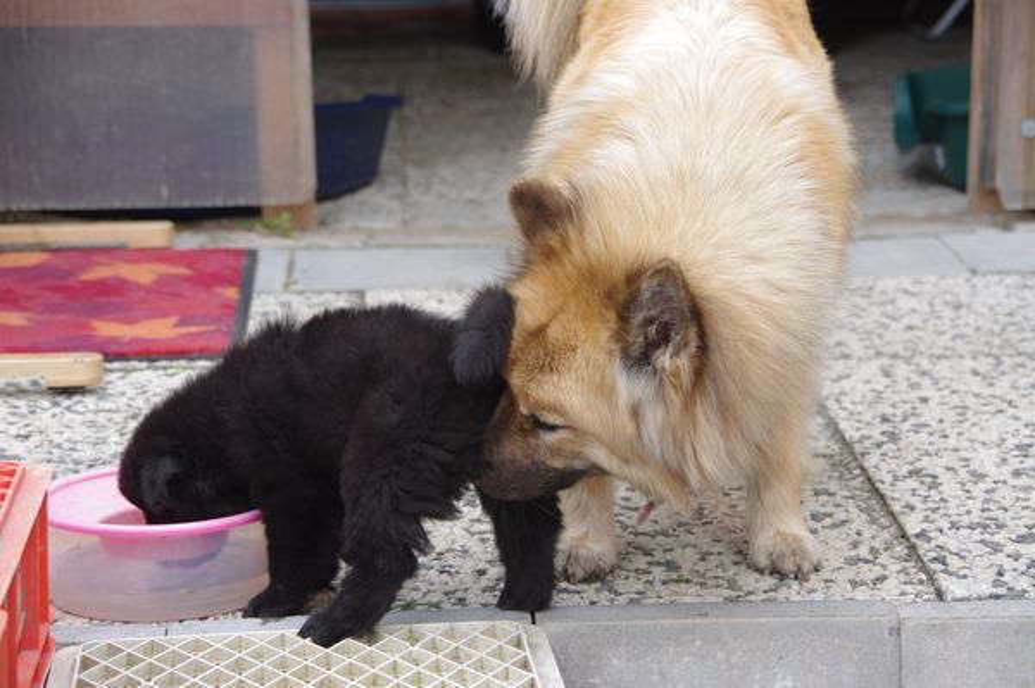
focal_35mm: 112
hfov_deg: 18.3
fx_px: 3217
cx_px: 518
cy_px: 344
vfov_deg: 12.2
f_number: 5.6
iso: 200
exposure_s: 1/125
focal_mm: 75
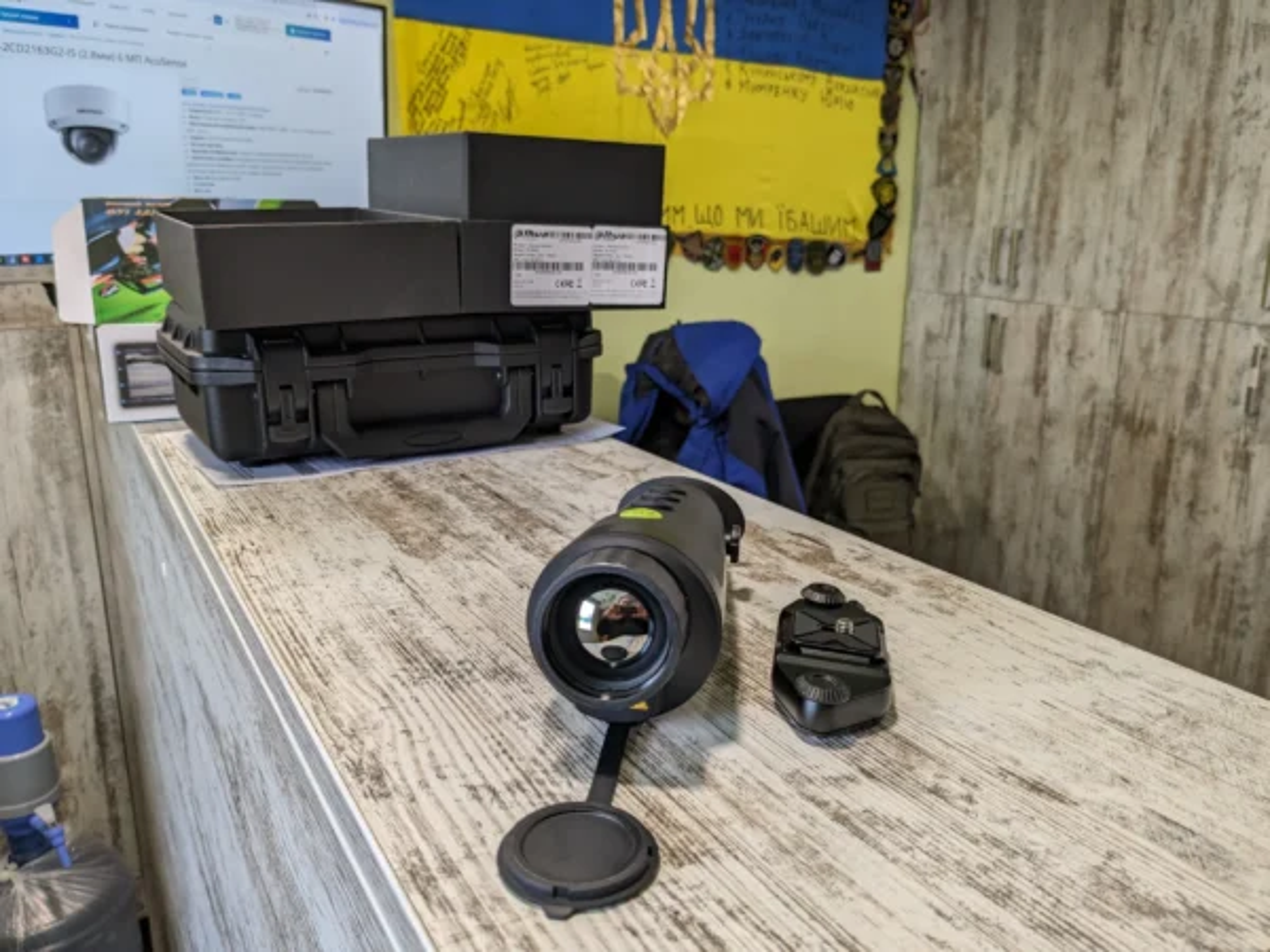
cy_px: 476
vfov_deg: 51.4
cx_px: 635
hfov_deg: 65.3
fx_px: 991
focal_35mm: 27
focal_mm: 4.38
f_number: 1.73
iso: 84
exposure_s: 1/99.9
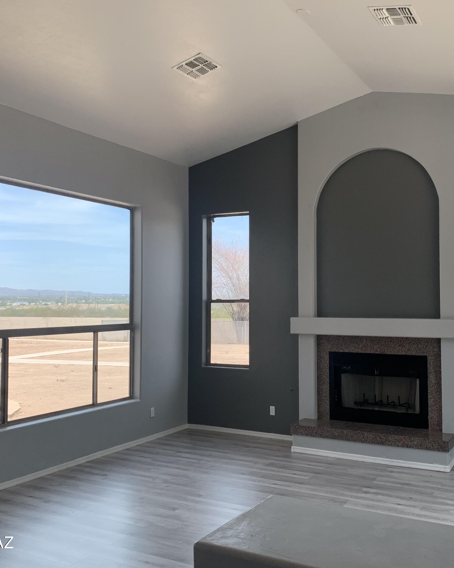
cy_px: 283
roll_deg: +1.3
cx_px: 277
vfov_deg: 52.8
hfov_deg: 43.1
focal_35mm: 34
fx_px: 571
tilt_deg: +1.4
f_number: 1.8
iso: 25
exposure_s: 1/431
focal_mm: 4.25
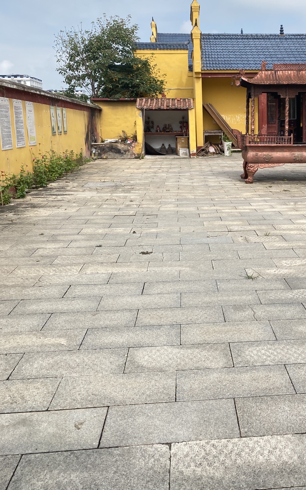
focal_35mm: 36
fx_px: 480
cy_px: 186
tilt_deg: -6.3
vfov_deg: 53.5
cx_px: 231
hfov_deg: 34.6
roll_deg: +1.5
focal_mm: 4.25
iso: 32
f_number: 1.8
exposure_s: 1/2463
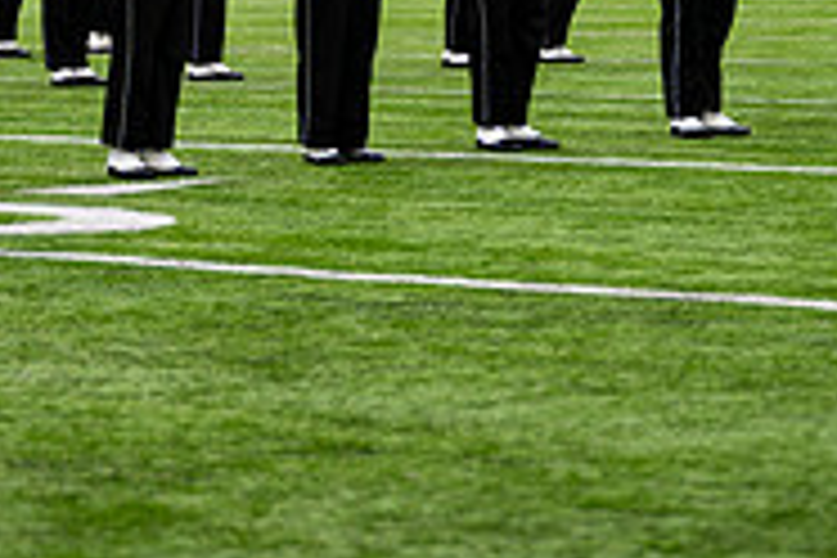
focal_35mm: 175
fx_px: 4068
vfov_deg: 7.7
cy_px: -277
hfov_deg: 11.7
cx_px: 400
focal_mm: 56
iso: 100
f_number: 2.8
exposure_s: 1/500
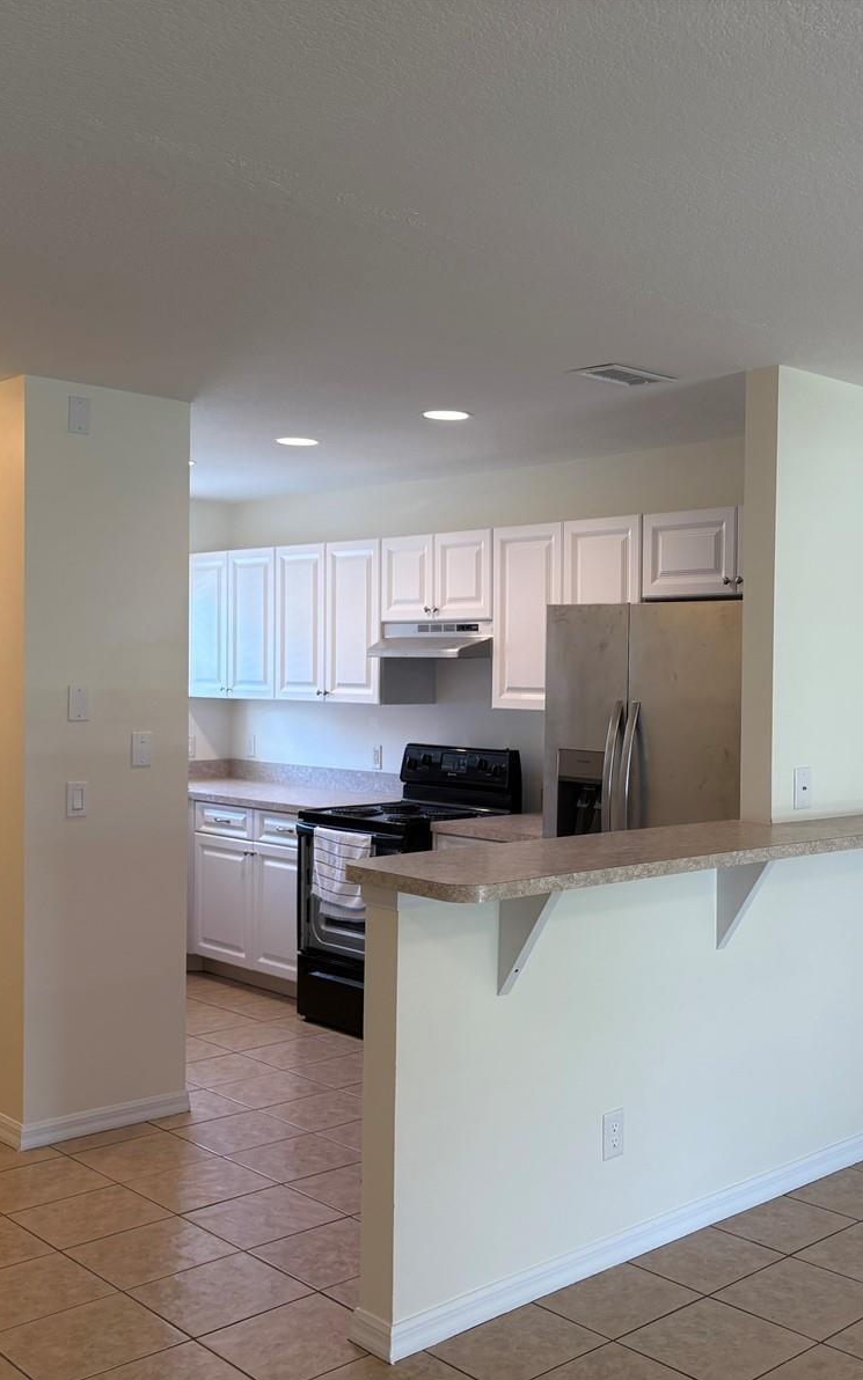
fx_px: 1392
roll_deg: +0.0
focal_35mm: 37
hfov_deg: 34.0
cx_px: 605
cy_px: 689
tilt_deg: -0.8
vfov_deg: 52.7
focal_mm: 5.96
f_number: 1.6
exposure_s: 1/120
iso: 64
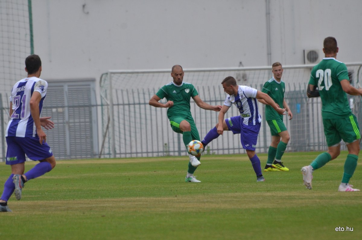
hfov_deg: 4.6
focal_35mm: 450
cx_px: 181
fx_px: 4516
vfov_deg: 3.0
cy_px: 120
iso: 1000
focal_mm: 300
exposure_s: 1/1000
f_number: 5.6
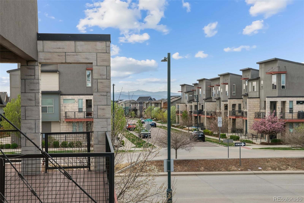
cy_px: 102
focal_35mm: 52
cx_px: 152
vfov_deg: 26.0
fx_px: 439
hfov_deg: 38.2
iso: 400
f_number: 8
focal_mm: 35
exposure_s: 1/160
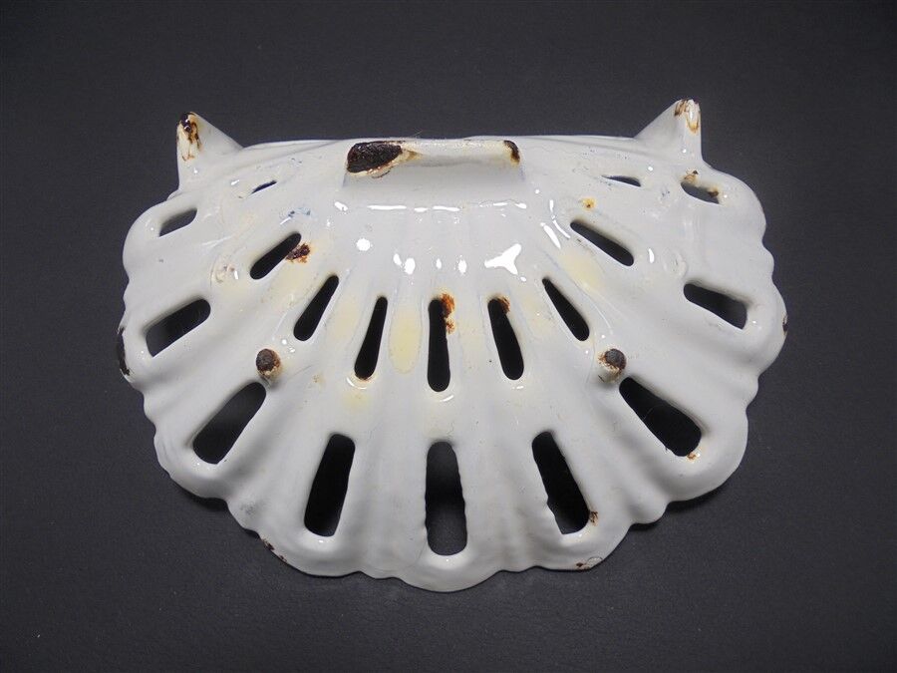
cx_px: 448
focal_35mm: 26
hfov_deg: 67.3
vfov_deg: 53.1
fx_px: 674
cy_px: 336
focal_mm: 4.6
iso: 100
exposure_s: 1/60
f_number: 3.5
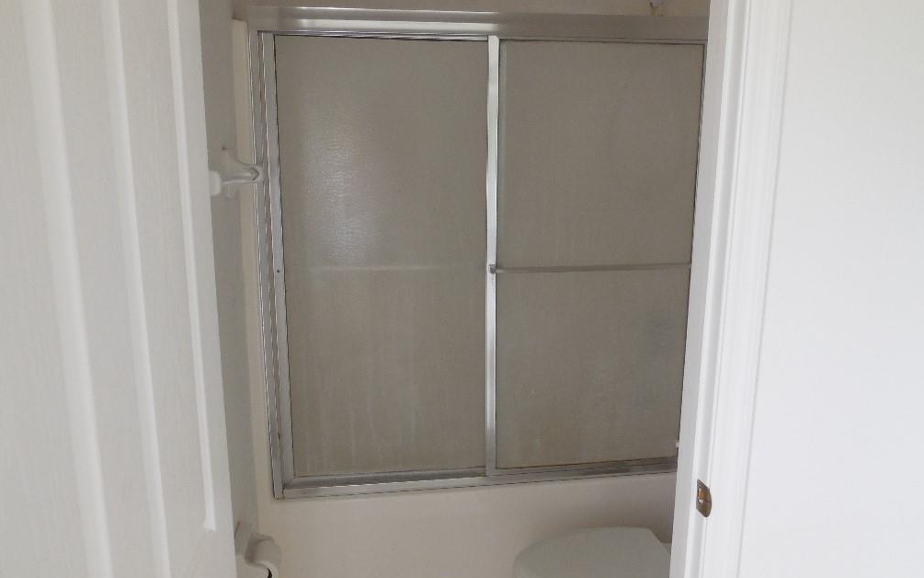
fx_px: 680
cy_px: 310
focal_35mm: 27
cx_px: 470
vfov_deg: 46.0
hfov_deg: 68.4
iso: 220
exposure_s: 1/30
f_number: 3.1
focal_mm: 4.5
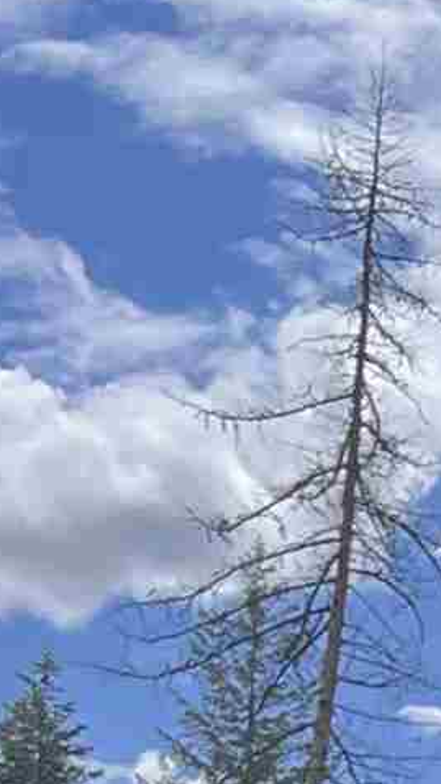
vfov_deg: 11.0
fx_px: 3782
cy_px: 1448
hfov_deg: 5.1
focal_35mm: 182
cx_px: 2297
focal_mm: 5.1
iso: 50
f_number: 1.6
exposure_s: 1/1992
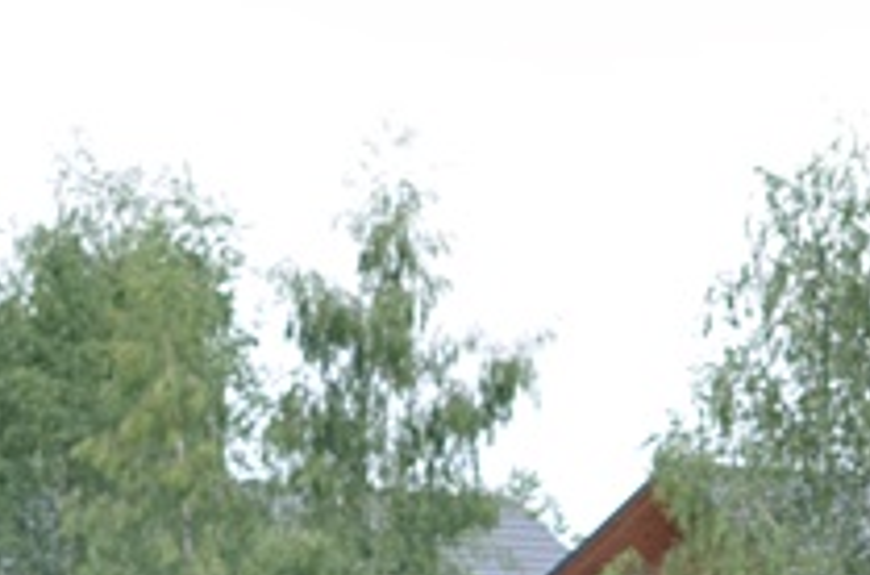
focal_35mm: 431
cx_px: 1009
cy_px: 431
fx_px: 10384
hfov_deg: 4.8
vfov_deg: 3.2
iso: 100
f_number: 2.8
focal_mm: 50
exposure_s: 1/160
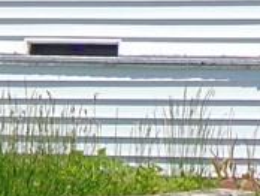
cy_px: -275
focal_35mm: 247
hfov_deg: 8.0
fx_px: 1858
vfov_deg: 5.8
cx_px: 60
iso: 80
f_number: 8.7
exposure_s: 1/200
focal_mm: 7.6
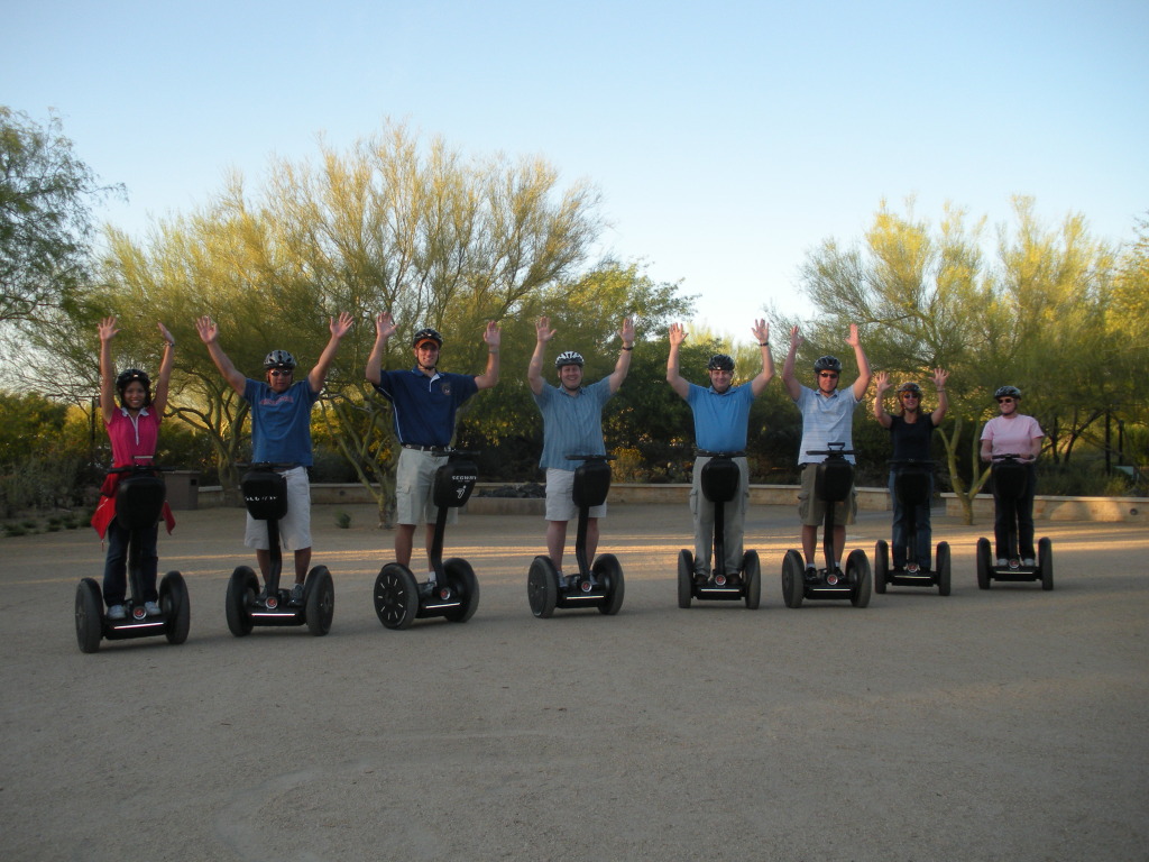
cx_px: 574
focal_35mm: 36
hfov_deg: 51.4
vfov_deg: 39.7
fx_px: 1195
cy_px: 431
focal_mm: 6.3
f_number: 3.5
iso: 88
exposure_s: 1/153
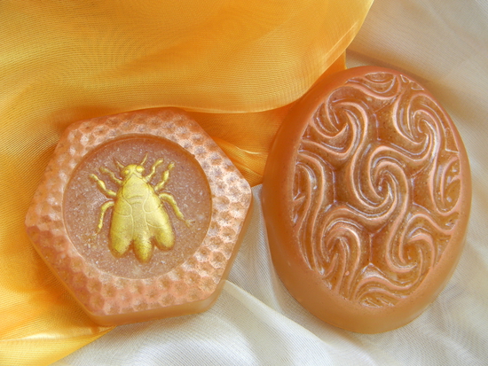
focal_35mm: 83
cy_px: 183
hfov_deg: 23.5
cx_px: 244
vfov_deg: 17.8
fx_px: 1171
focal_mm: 15.1
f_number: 4.5
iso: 80
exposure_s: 1/31.2
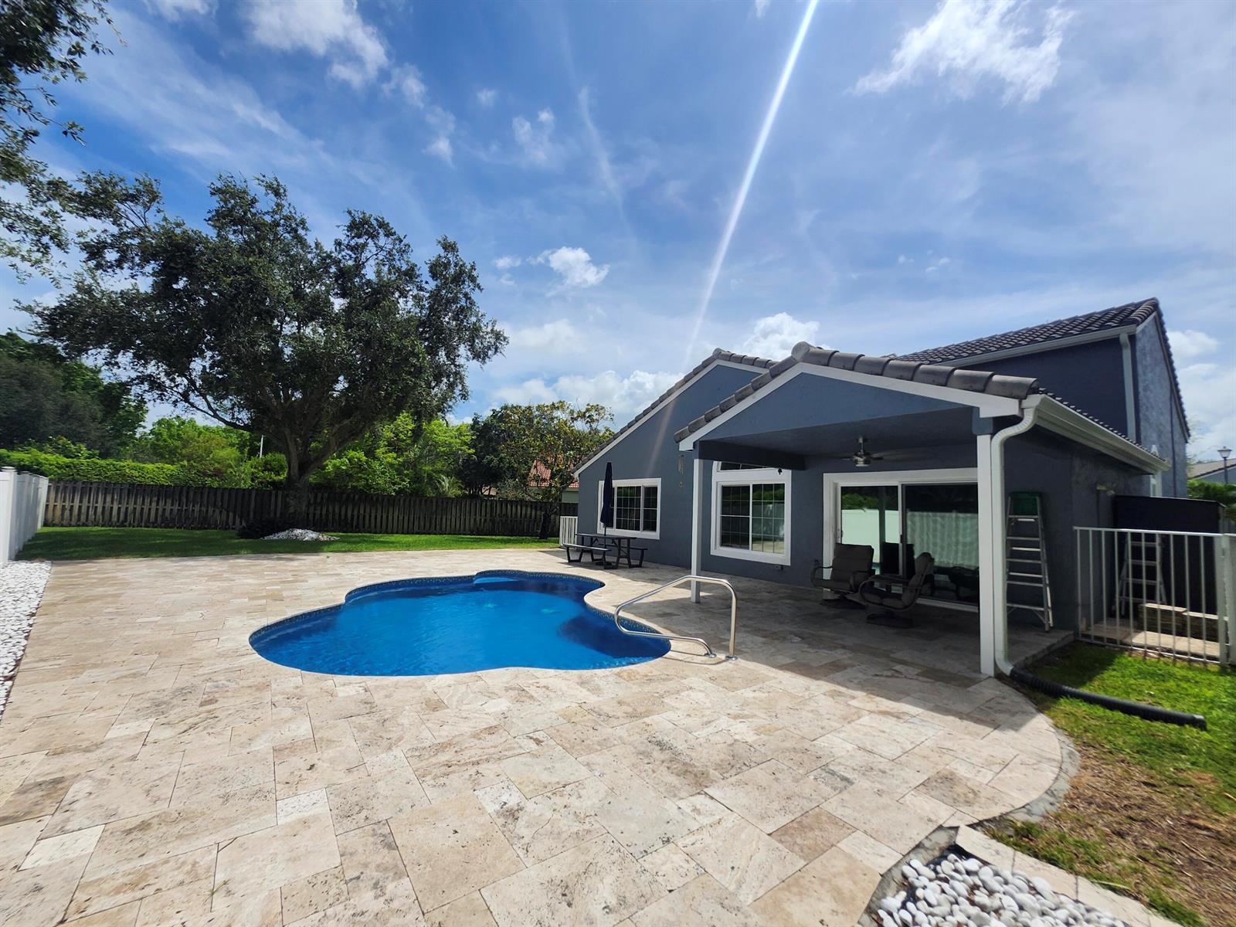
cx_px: 618
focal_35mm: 13
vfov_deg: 89.9
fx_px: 464
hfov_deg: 106.2
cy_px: 464
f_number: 2.2
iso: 40
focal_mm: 1.74
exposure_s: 1/3486
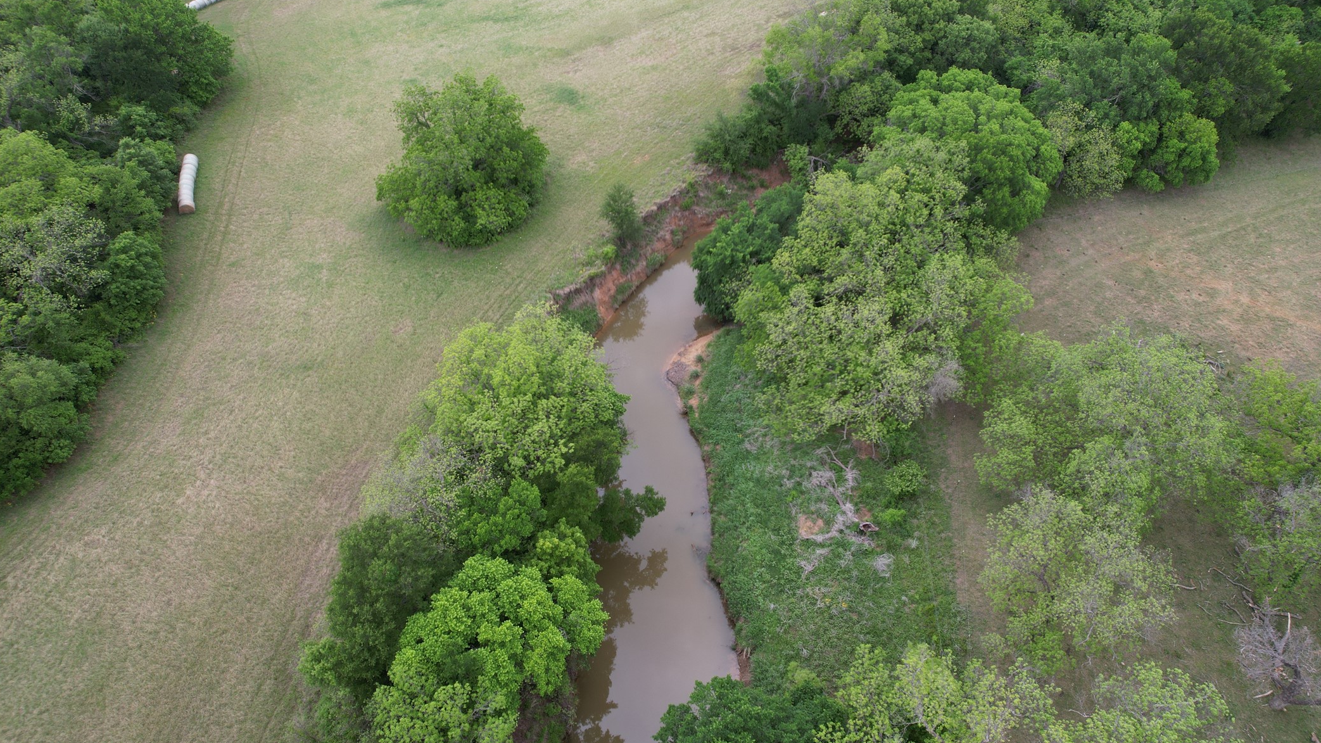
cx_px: 679
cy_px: 399
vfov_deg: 47.6
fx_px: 841
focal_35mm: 24
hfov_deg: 76.3
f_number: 2.8
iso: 110
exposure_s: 1/500
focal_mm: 8.38
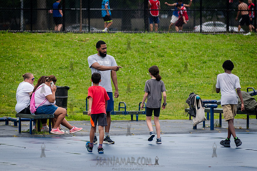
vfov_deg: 4.4
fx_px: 2230
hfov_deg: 6.6
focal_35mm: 312
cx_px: 82
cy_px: 65
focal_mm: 200
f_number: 4
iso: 400
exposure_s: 1/2000
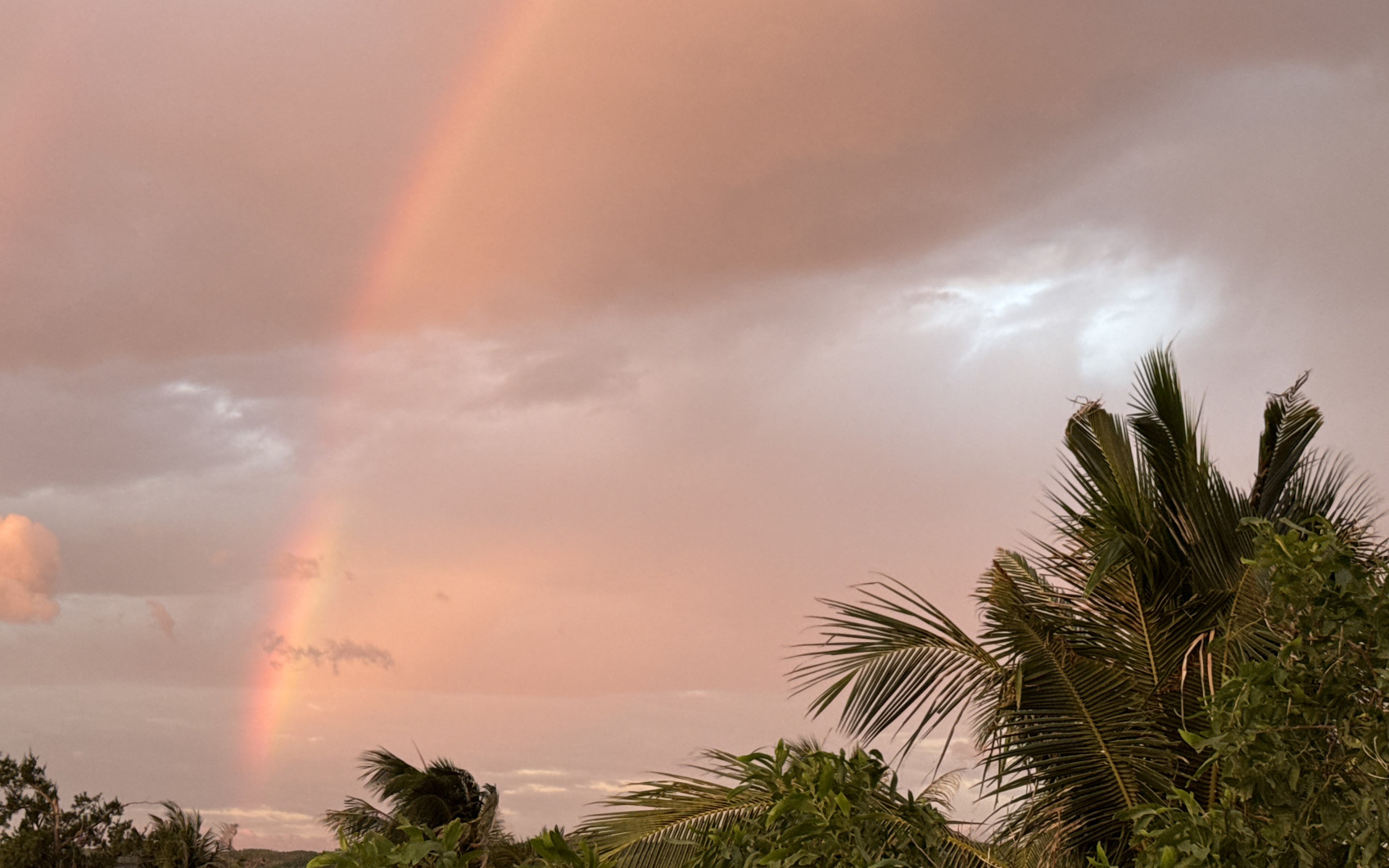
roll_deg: -2.1
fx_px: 2271
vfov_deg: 21.6
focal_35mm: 60
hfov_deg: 34.0
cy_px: 333
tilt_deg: +15.3
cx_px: 622
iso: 100
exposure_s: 1/121
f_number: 1.78
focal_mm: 6.76
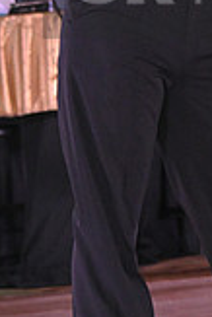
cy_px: -25
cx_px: 312
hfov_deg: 3.2
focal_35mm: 426
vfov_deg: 4.8
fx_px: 3755
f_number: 6.3
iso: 4000
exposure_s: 1/320
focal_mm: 120
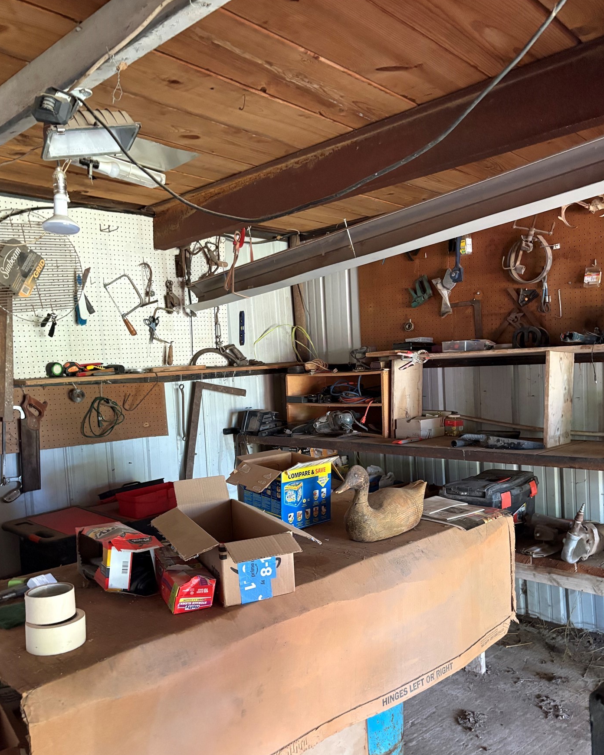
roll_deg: +1.4
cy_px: 411
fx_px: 626
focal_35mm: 28
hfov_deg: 51.5
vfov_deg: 62.1
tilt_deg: -0.6
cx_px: 296
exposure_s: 1/48
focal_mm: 5.96
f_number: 1.6
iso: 500
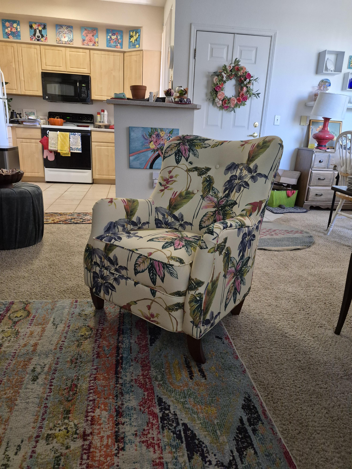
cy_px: 234
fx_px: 312
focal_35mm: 23
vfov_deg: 73.9
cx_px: 176
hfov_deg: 58.9
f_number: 1.8
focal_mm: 5.4
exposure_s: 1/120
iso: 800
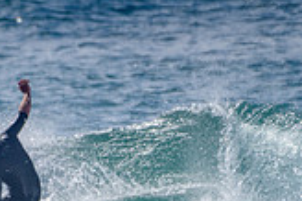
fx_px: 18177
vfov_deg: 0.6
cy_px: 269
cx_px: 20
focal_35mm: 2169
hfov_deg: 1.0
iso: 72
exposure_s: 1/2000
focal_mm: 500
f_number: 5.6
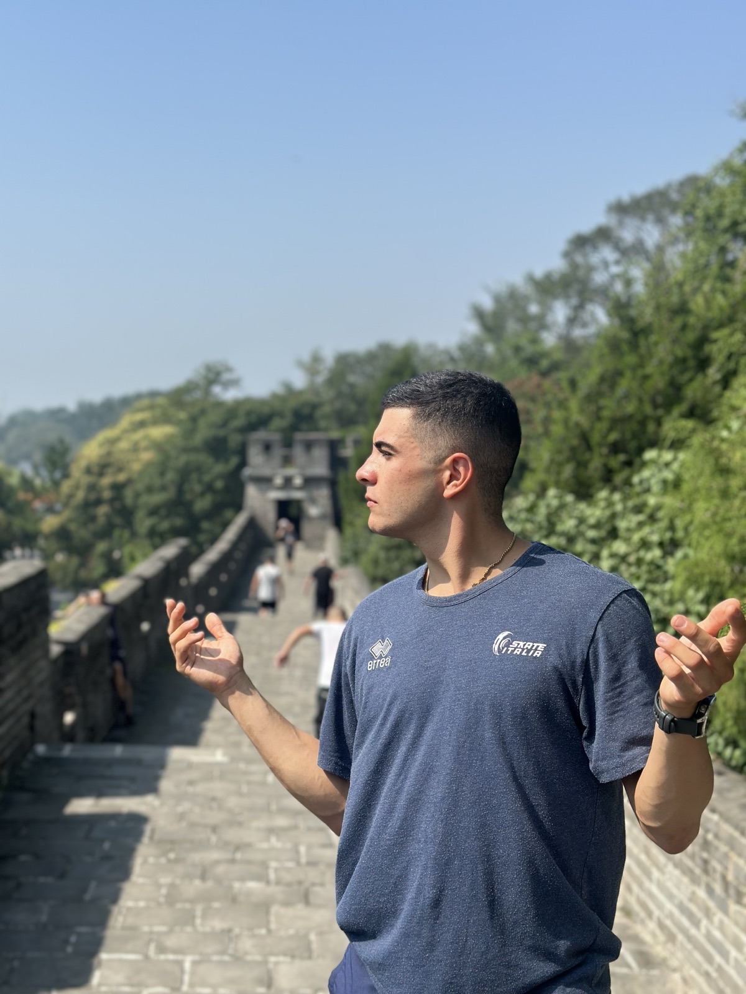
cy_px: 497
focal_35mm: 48
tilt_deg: -3.2
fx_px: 1379
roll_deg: -1.0
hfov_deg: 30.3
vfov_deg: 39.7
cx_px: 373
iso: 100
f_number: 1.78
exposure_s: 1/2809
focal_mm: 6.86
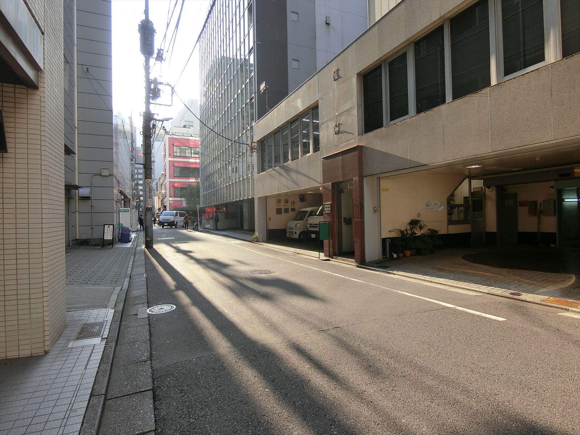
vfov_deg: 68.7
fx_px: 318
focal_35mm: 19
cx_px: 290
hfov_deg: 84.7
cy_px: 218
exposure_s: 1/320
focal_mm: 4.06
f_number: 2.7
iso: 80
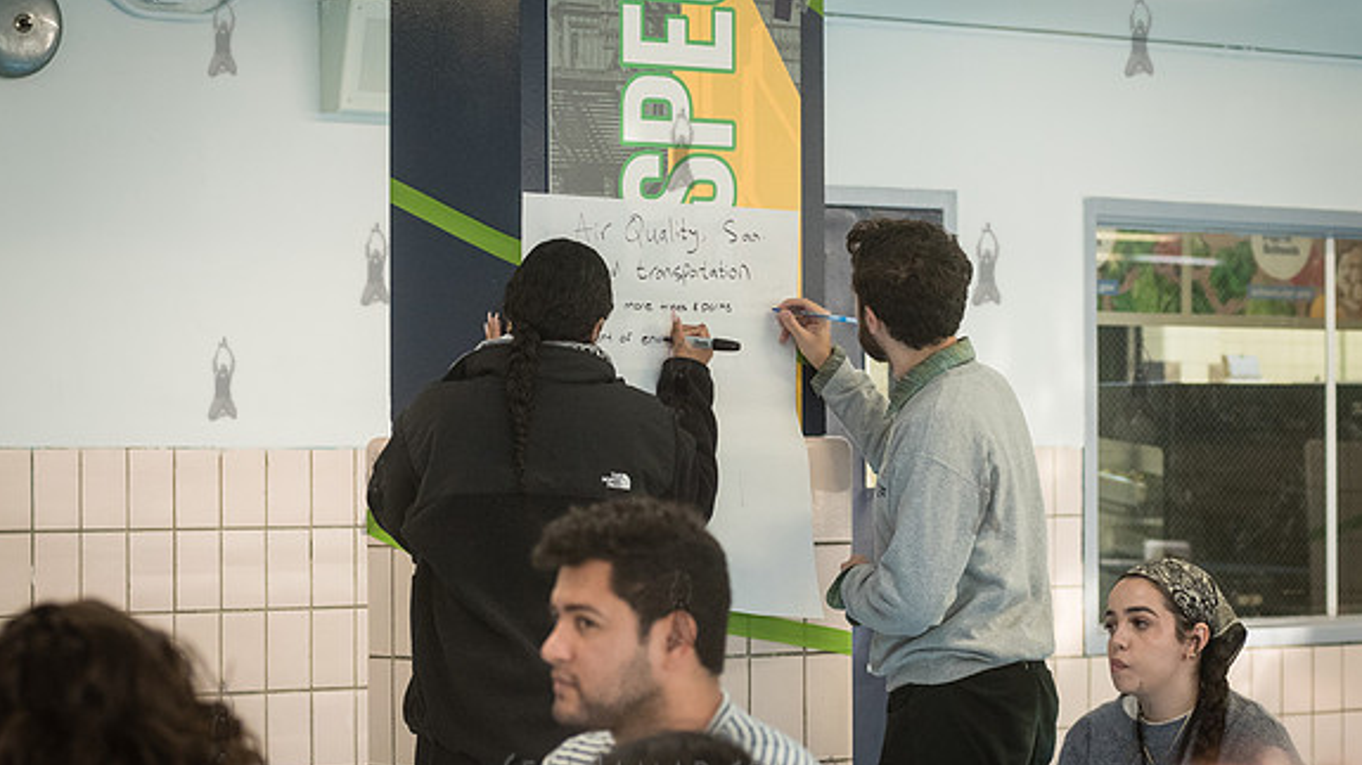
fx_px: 4224
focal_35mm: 117
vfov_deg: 10.3
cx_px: 680
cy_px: 378
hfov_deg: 18.3
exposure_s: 1/160
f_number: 4.5
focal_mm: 86
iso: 2500
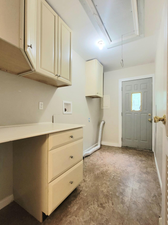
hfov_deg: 81.7
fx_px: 97
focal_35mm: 15
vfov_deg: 98.2
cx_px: 85
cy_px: 113
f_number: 2.2
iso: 320
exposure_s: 1/40
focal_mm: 2.2
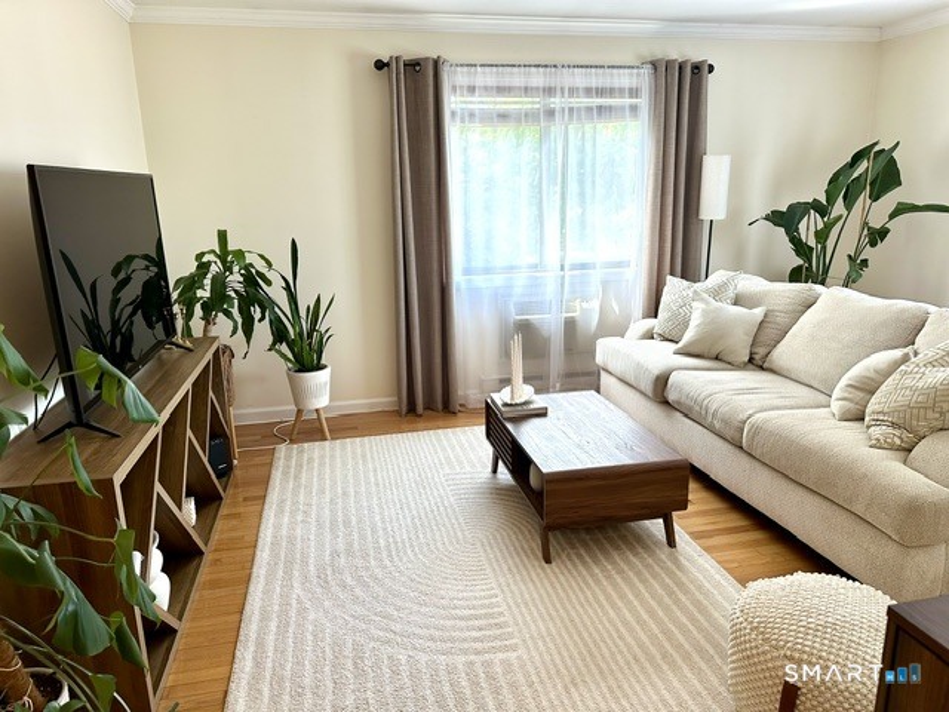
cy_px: 356
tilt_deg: -12.8
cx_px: 474
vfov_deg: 56.8
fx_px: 658
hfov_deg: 71.6
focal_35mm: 24
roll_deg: +1.5
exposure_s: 1/120
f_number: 1.78
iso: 160
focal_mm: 6.86
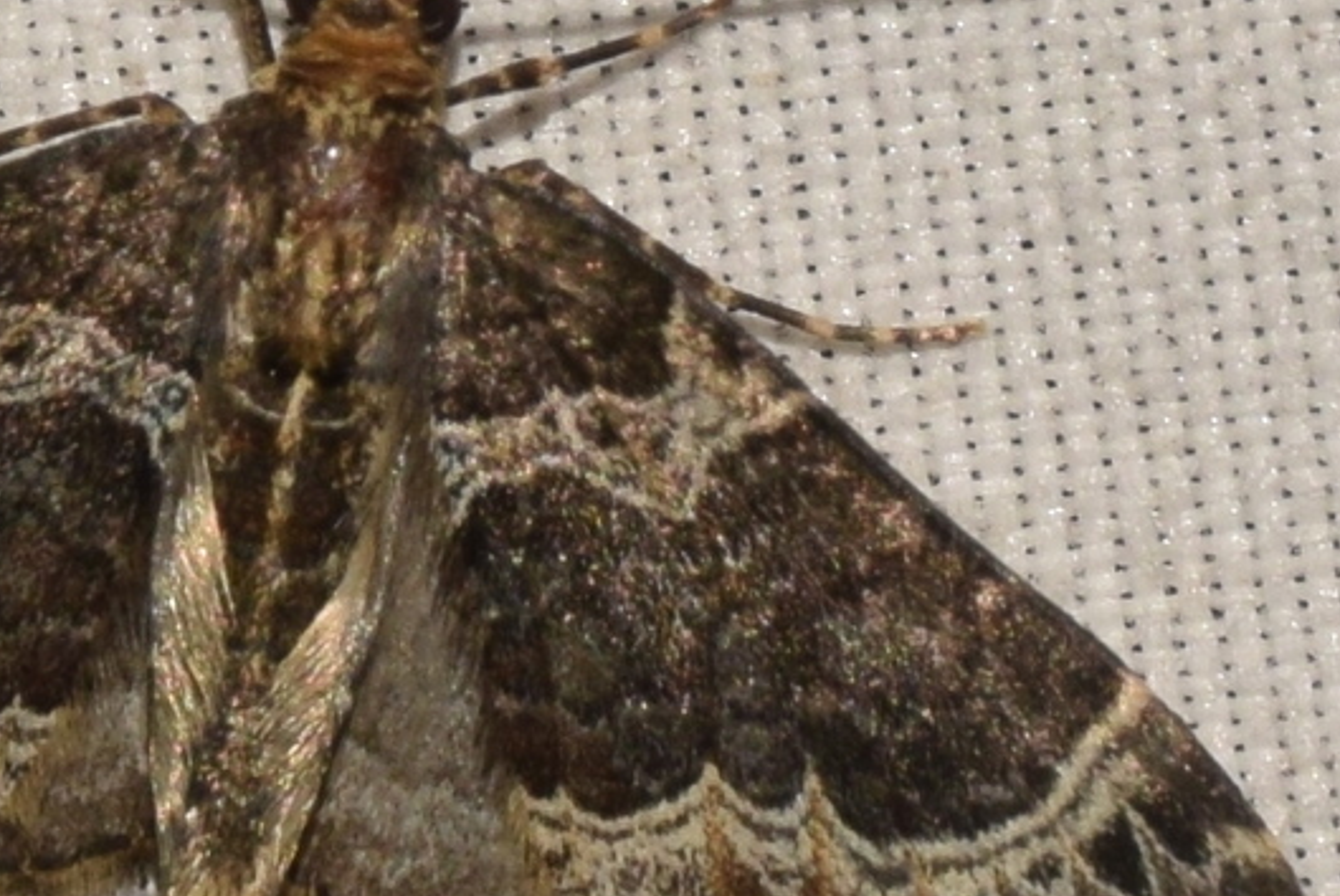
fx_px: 14160
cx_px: 363
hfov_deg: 5.4
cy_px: 423
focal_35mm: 380
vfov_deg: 3.6
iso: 200
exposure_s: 1/160
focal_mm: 140
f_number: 14
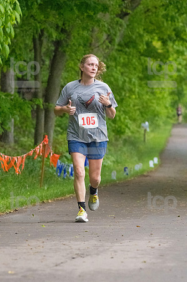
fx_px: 2046
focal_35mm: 262
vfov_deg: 7.9
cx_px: 94
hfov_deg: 5.2
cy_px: 141
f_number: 5.6
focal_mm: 175
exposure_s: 1/1250
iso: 6400
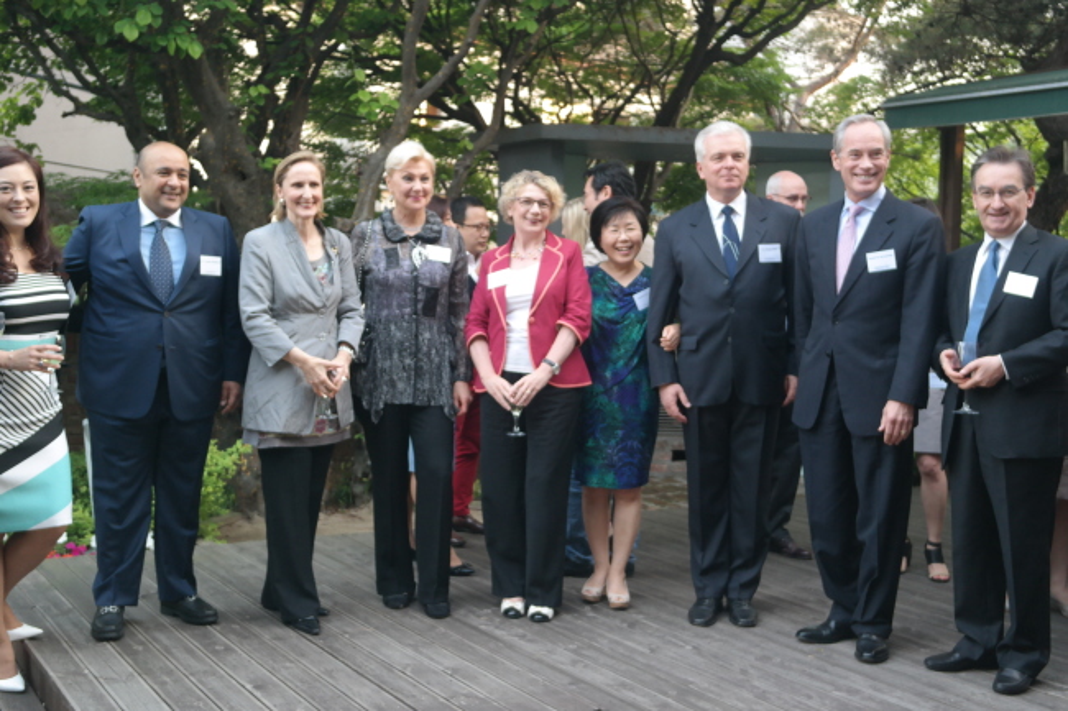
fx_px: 1275
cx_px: 534
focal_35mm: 43
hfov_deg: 45.4
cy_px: 356
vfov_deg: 31.2
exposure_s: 1/50
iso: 800
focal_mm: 28
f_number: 4
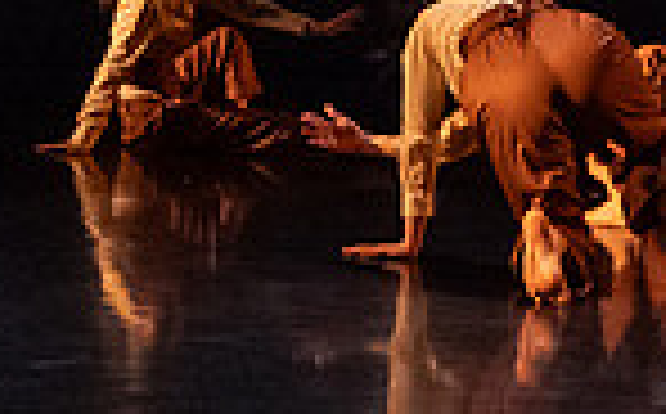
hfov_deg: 10.0
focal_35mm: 208
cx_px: -67
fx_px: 3770
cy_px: -175
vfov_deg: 6.2
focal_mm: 35
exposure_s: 1/400
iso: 4000
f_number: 4
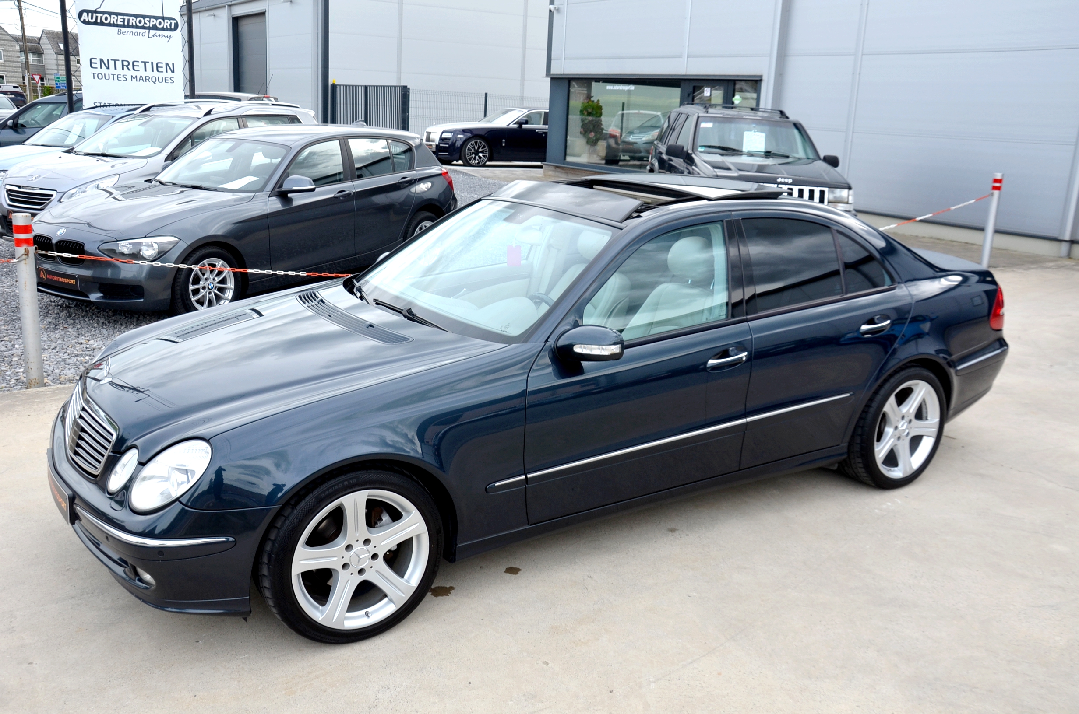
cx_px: 540
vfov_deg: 39.8
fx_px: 987
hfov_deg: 57.3
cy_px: 357
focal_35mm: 33
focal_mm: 22
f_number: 7.1
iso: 200
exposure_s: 1/200
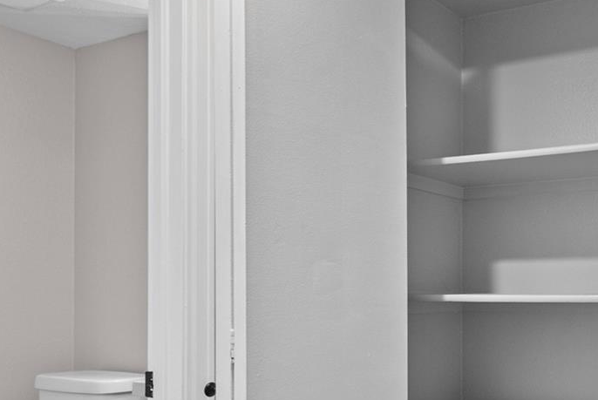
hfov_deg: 46.8
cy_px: 258
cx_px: 578
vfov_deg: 37.6
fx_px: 582
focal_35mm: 35
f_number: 3.5
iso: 200
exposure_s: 1/5
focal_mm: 10
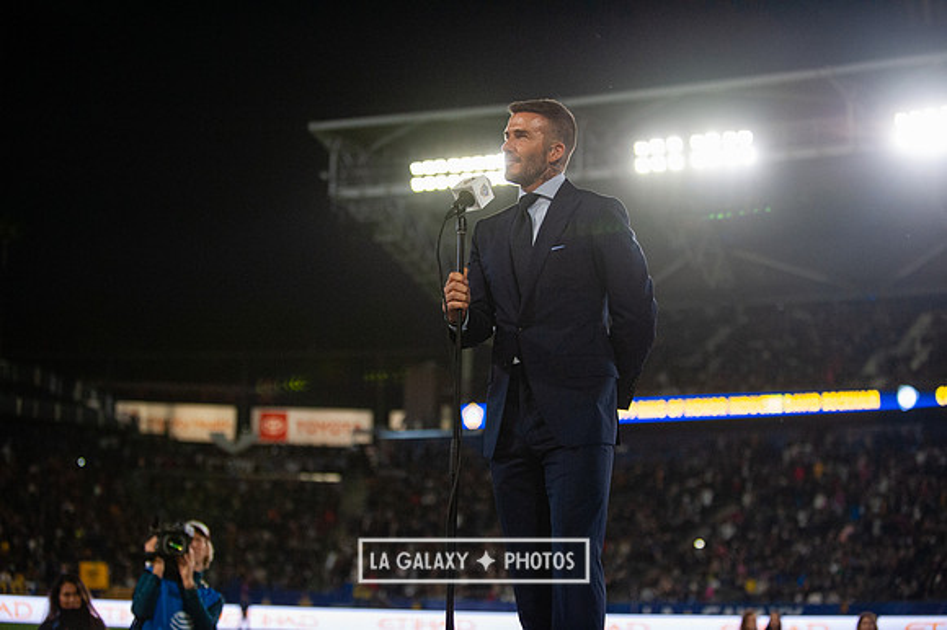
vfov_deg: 19.4
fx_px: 1840
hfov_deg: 28.9
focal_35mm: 70
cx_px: 474
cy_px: 315
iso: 3200
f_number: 2.8
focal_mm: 70
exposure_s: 1/3200
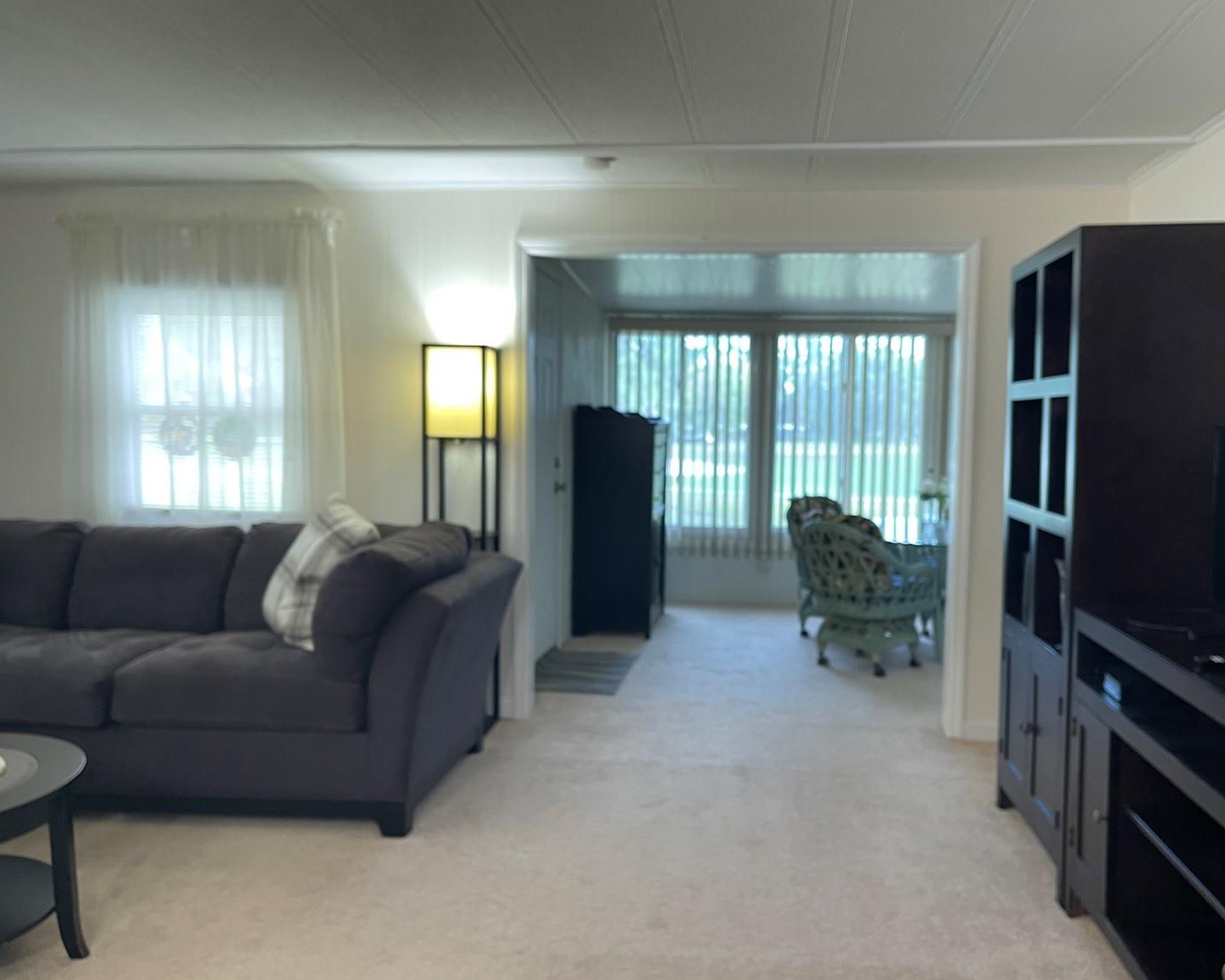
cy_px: 497
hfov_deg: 64.0
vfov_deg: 53.2
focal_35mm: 27
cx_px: 667
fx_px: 979
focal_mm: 5.1
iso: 200
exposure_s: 1/60
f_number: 1.6
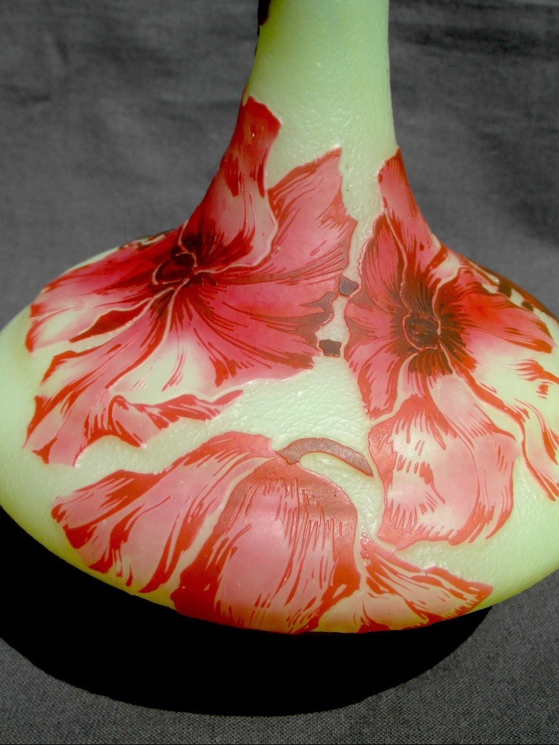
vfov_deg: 45.8
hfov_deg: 35.1
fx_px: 883
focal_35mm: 41
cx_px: 280
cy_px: 372
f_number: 5.8
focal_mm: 6.8
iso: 80
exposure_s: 1/500
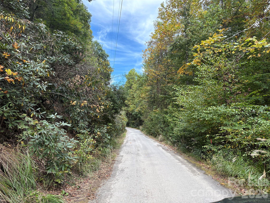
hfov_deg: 67.3
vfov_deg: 53.1
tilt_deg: +5.3
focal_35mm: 26
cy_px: 102
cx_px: 135
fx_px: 203
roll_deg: +0.3
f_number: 1.6
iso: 64
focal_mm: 5.96
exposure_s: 1/607
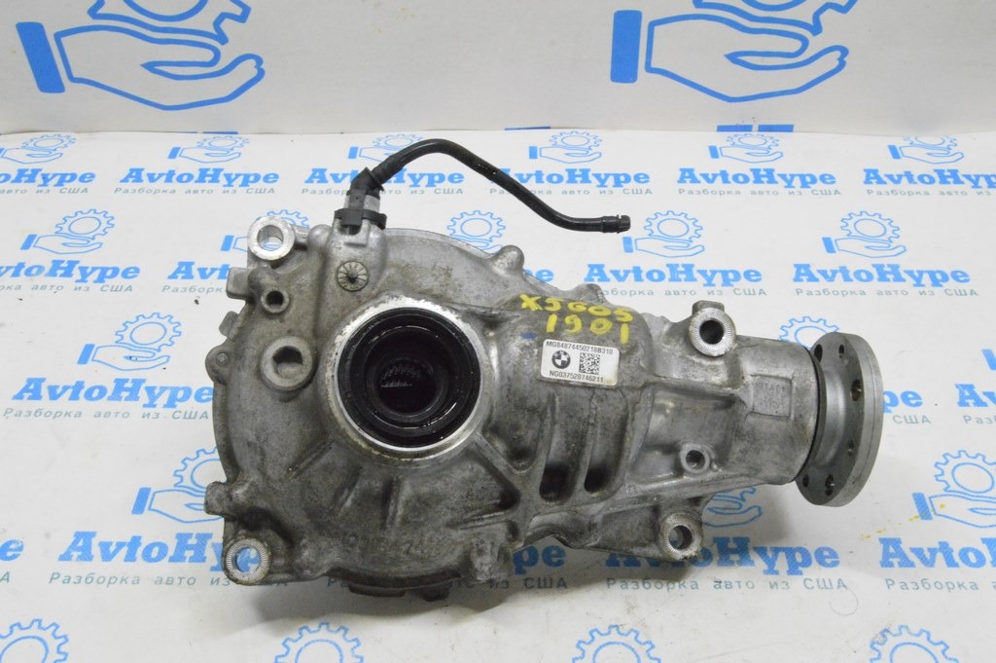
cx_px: 498
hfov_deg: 49.6
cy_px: 332
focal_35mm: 39
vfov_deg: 34.2
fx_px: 1078
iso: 6400
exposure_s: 1/20
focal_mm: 26
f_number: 20
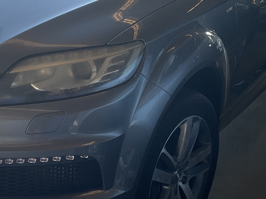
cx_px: 79
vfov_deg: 19.3
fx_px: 584
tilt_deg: -18.0
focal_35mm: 76
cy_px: 61
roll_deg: -3.2
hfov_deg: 25.5
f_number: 1.8
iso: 32
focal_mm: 3
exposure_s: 1/120
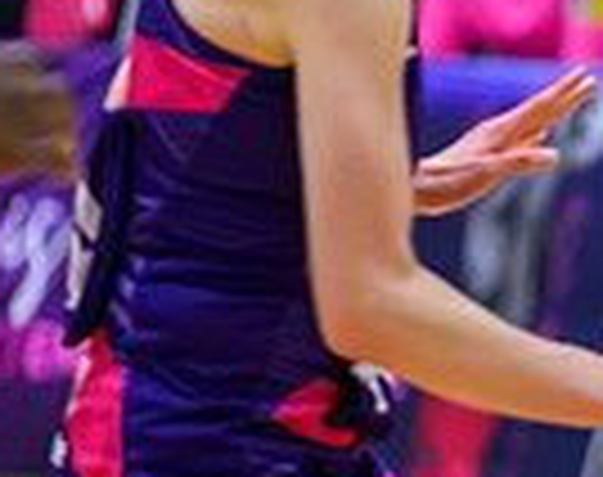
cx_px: 1389
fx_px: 16880
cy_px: 81
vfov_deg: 1.6
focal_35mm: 950
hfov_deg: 2.0
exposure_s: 1/1000
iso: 5000
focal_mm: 200
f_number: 3.5
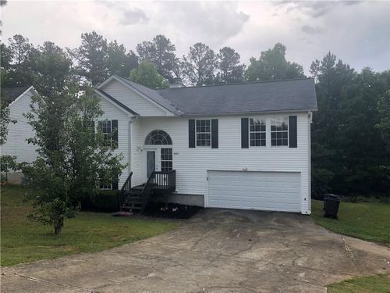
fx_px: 315
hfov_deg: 63.4
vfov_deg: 49.7
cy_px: 146
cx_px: 195
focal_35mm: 28
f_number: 1.8
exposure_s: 1/873
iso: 20
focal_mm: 4
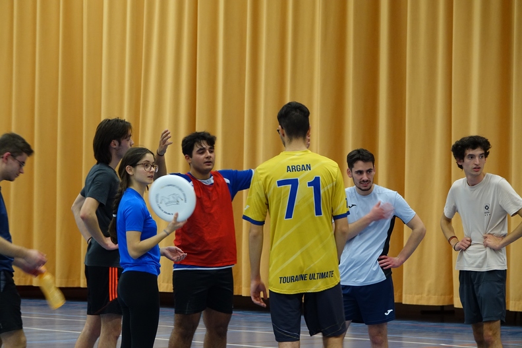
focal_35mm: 159
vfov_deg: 8.6
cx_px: 261
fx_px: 2305
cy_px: 174
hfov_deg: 12.9
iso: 800
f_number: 4
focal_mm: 58.29
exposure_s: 1/30
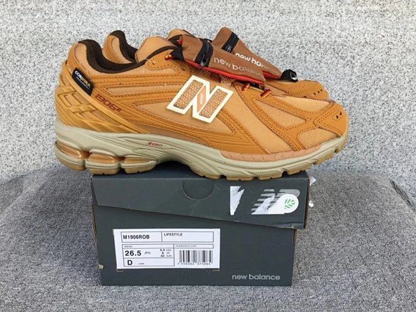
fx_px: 385
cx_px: 206
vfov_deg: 44.2
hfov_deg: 56.8
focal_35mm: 32
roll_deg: +0.2
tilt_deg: -21.0
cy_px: 156
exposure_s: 1/129
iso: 25
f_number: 2.4
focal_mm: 3.3
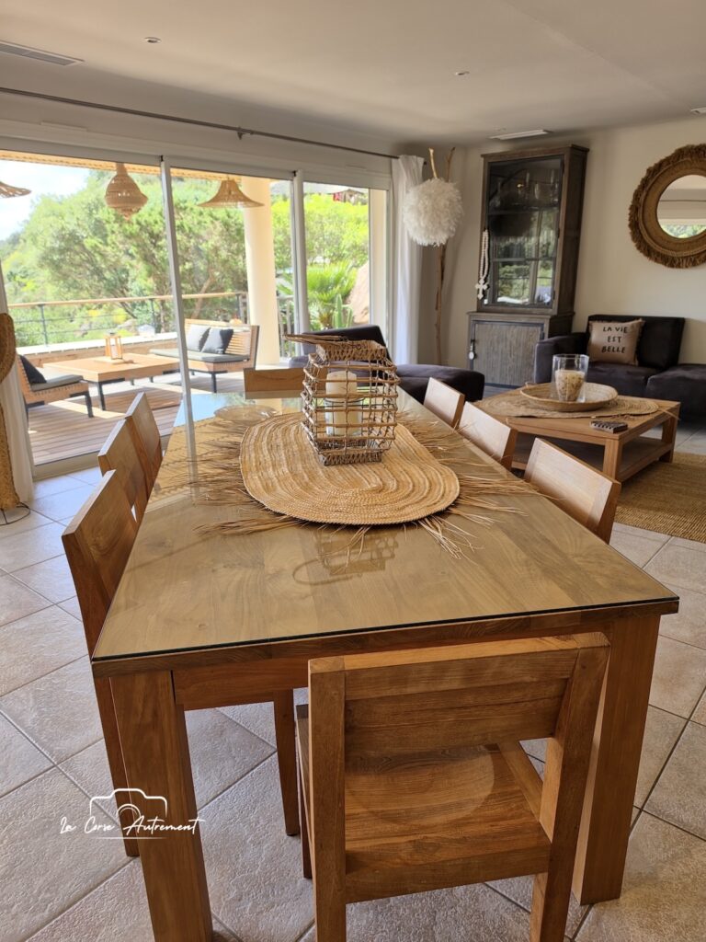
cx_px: 353
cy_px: 471
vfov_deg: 73.9
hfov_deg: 58.9
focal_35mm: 23
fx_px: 625
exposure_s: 1/143
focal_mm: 6.5
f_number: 1.4
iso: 10
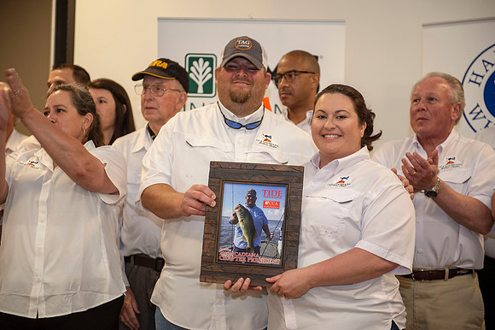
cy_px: 165
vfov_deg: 19.4
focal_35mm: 70
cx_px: 248
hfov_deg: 28.9
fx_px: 962
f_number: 2.8
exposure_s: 1/125
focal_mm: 70
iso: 800
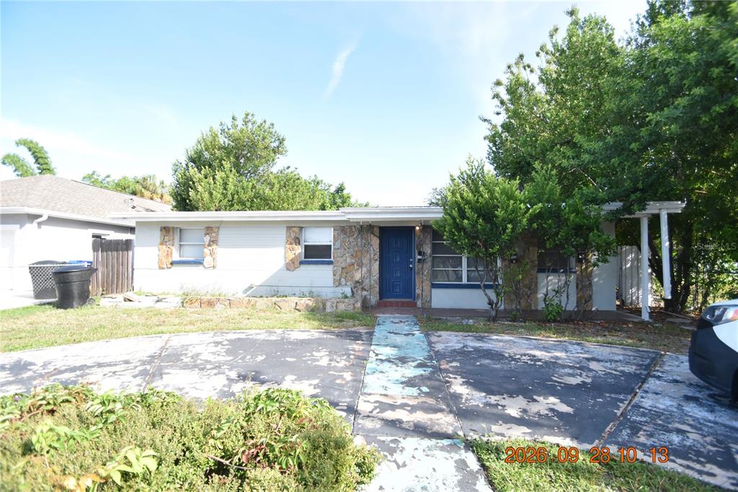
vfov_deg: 77.3
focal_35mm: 15
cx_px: 369
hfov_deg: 100.4
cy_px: 246
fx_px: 307
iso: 800
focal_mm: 10
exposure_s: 1/1500
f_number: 3.5
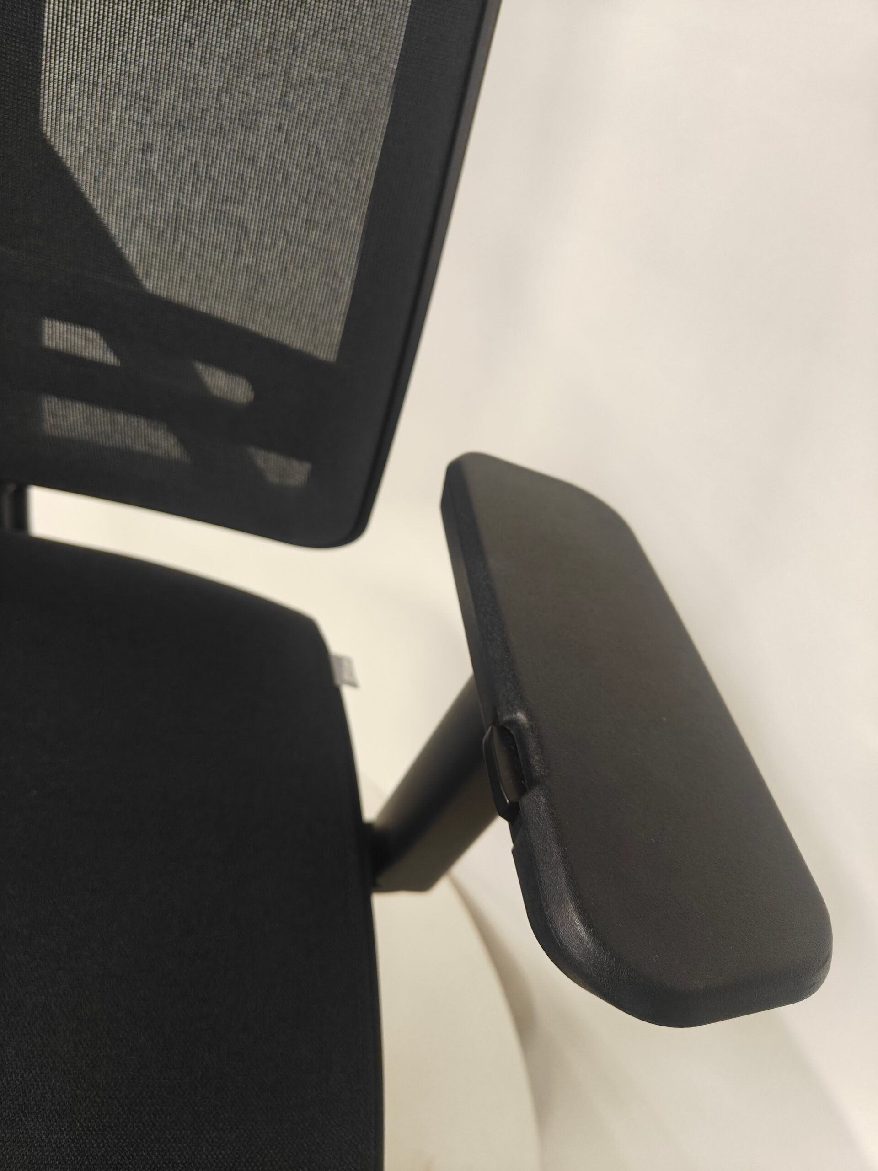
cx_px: 439
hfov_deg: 56.8
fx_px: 812
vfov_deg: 71.6
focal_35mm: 24
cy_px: 586
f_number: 1.8
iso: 320
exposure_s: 1/50
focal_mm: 5.59
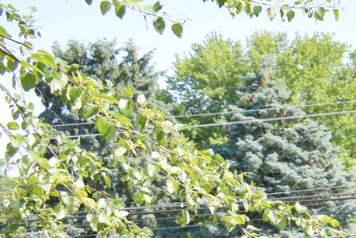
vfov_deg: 9.8
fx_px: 1365
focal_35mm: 138
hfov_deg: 12.3
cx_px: 815
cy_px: 284
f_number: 5.6
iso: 100
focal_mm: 20
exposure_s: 1/200
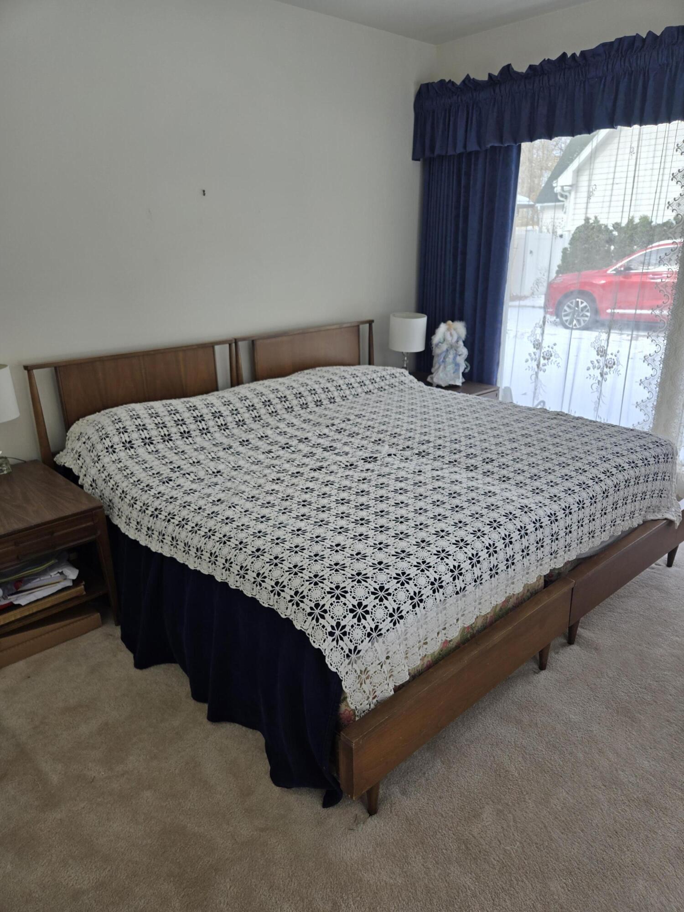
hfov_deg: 58.9
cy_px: 456
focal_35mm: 23
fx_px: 606
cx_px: 342
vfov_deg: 73.9
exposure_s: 1/237
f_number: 1.8
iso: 25
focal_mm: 5.4
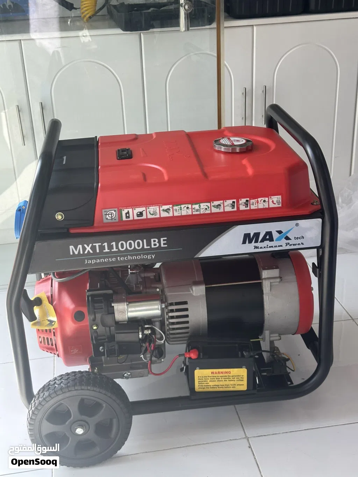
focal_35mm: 48
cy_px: 238
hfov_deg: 30.3
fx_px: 662
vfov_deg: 39.7
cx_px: 179
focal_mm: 6.86
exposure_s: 1/444
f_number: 1.78
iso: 64
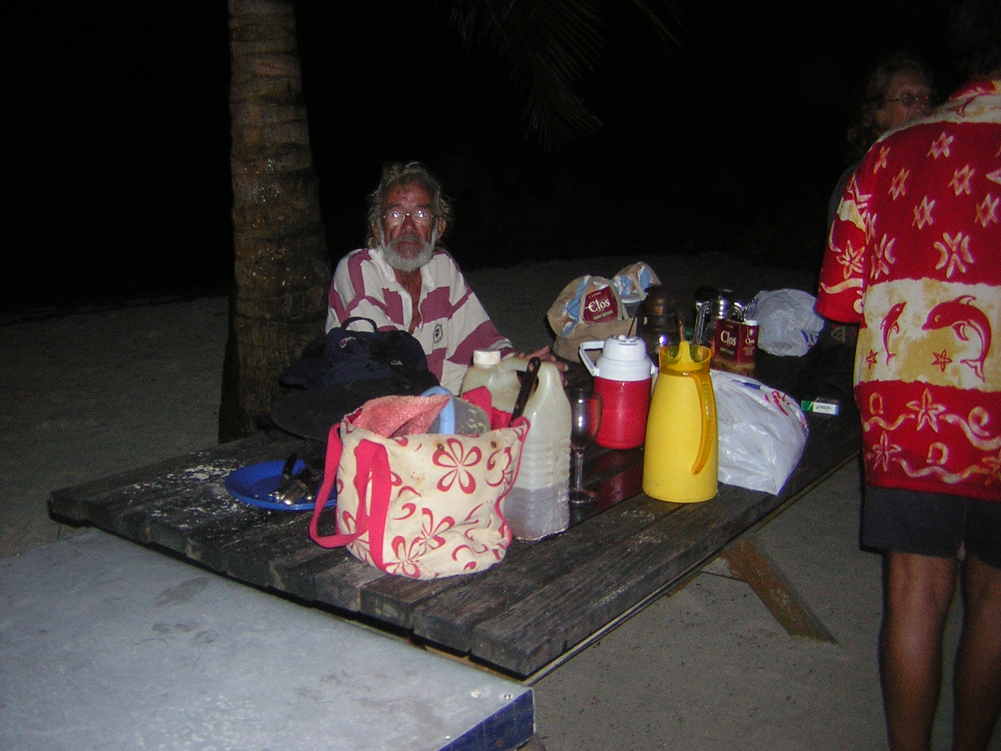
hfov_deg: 51.4
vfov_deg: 39.7
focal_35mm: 36
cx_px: 500
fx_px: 1041
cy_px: 376
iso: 101
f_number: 2.6
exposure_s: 1/60.1
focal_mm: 4.7
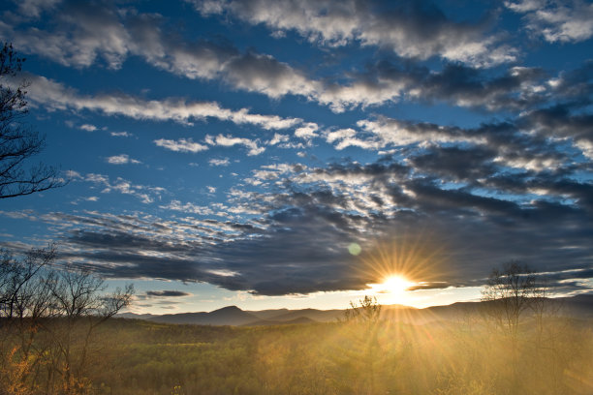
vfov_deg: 47.9
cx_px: 296
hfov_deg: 67.4
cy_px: 198
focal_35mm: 27
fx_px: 445
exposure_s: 1/320
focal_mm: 18
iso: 100
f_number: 11
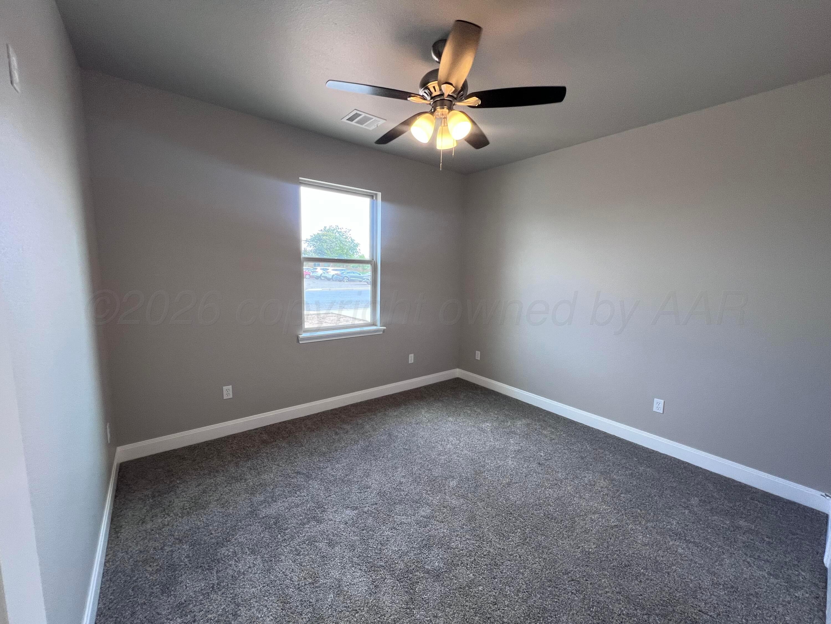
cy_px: 312
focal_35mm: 13
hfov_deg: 106.2
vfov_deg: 89.9
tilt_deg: -6.5
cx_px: 416
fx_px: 312
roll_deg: -1.2
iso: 125
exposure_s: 1/120
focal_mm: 1.57
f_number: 1.8
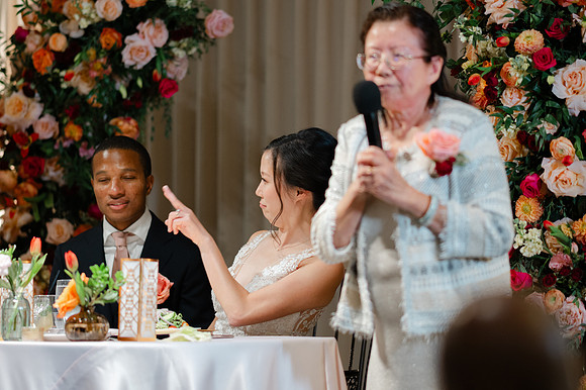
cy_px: 195
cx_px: 293
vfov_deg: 8.7
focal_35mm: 157
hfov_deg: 13.1
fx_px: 2554
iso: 250
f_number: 1.4
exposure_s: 1/125
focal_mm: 105
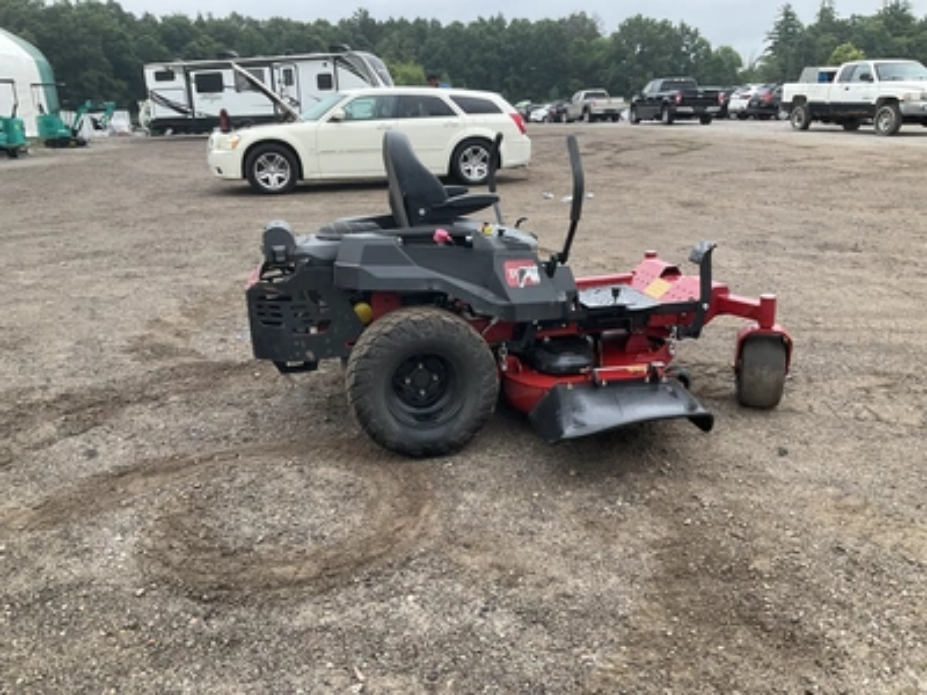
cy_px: 348
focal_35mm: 29
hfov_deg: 61.7
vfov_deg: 48.2
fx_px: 777
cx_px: 464
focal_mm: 3
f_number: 1.8
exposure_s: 1/122
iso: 20
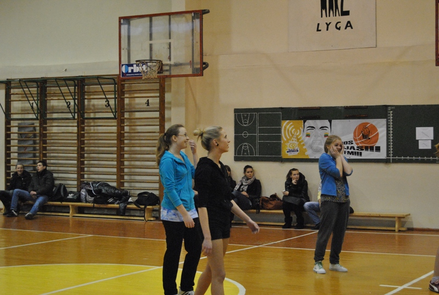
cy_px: 148
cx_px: 220
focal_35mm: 69
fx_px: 843
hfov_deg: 29.2
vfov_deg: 19.8
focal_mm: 46
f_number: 5.3
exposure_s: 1/200
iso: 1600
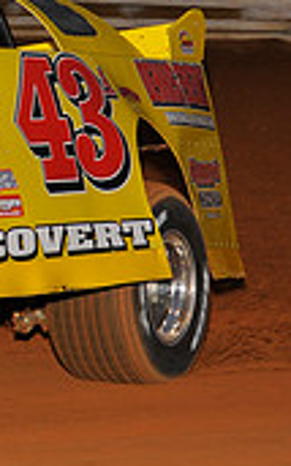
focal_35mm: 276
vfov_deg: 7.6
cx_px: -373
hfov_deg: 4.7
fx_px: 3499
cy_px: 112
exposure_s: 1/250
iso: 500
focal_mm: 80
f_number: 7.1
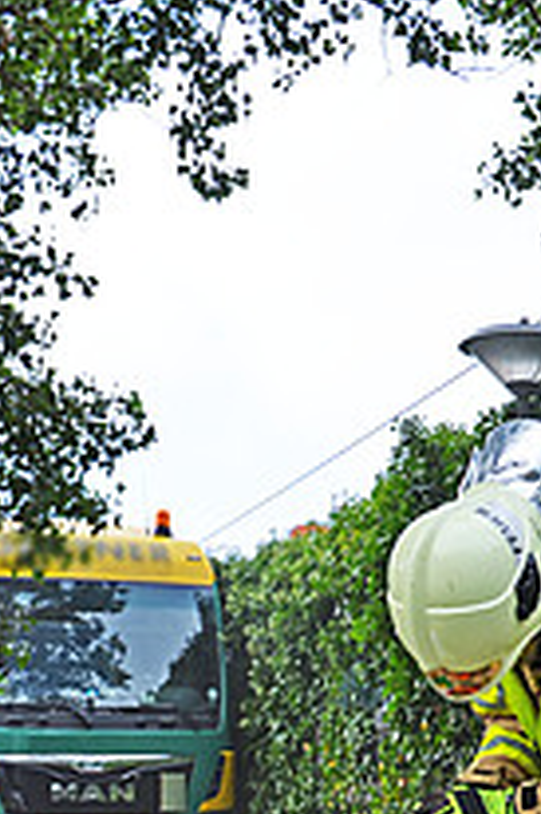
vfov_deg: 21.6
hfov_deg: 15.1
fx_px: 2032
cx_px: 342
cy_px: 867
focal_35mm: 90
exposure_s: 1/200
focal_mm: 26
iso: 200
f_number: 7.1
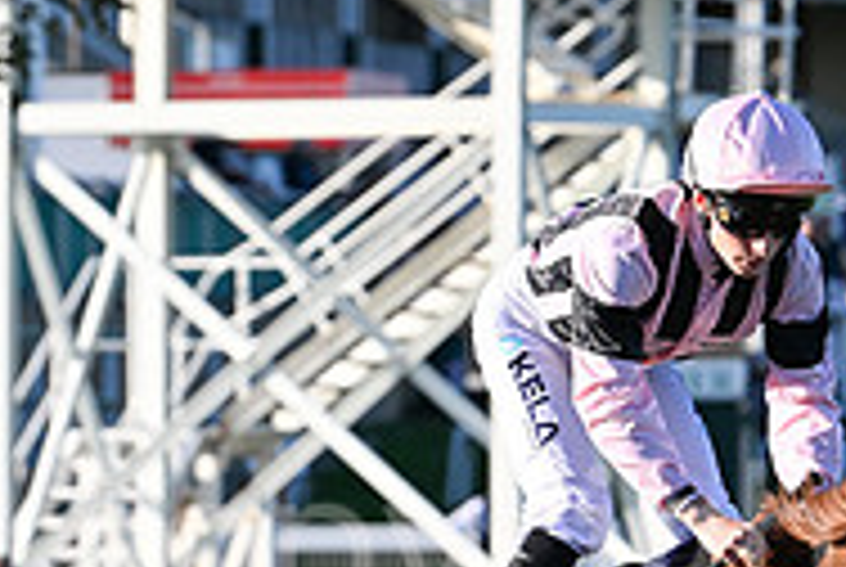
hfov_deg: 3.6
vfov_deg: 2.4
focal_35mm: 570
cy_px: 835
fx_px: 13416
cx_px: 644
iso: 400
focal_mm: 185
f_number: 5.6
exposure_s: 1/1250
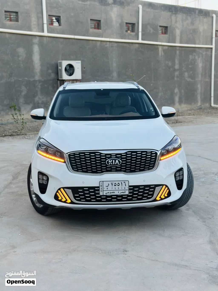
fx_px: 403
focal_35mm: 48
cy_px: 146
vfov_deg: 39.7
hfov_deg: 30.3
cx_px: 109
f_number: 1.78
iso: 80
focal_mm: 6.86
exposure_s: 1/549
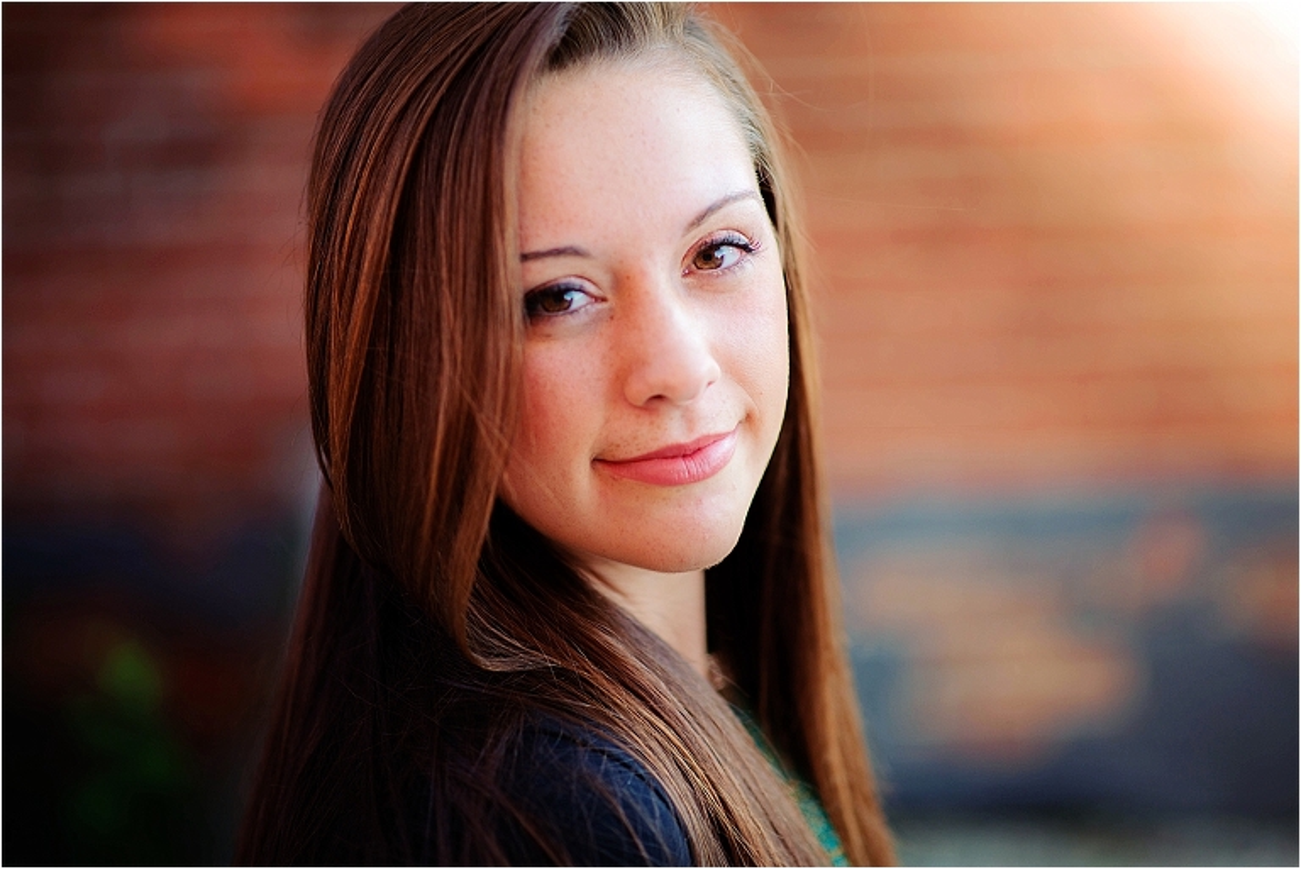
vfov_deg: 16.1
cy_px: 434
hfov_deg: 23.9
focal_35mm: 85
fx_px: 3073
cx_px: 650
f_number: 1.8
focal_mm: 85
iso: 200
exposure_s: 1/800
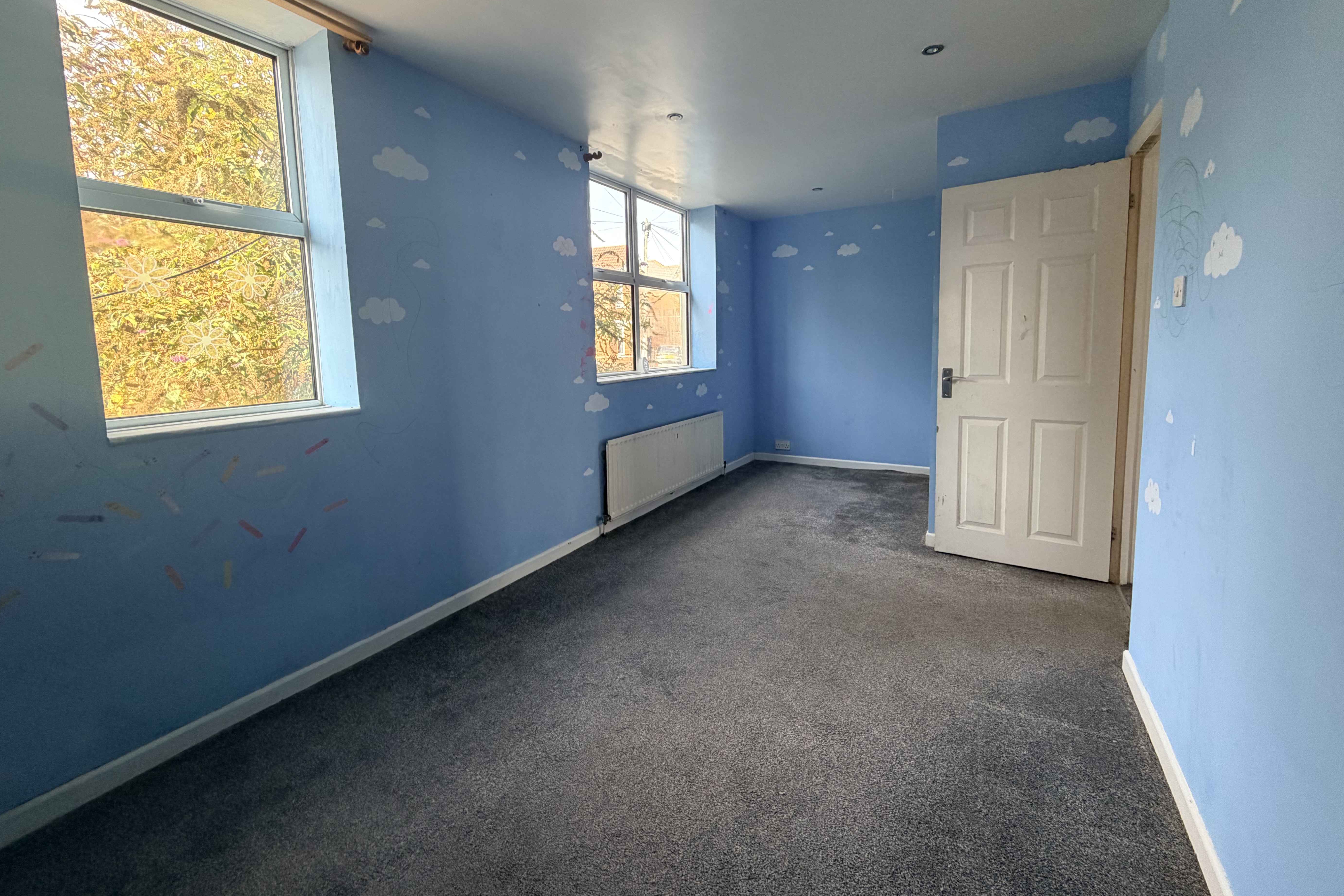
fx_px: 560
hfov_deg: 100.4
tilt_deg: -5.6
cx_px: 674
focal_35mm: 15
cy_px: 400
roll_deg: +1.9
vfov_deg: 77.1
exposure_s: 1/121
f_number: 2.2
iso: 200
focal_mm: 2.22
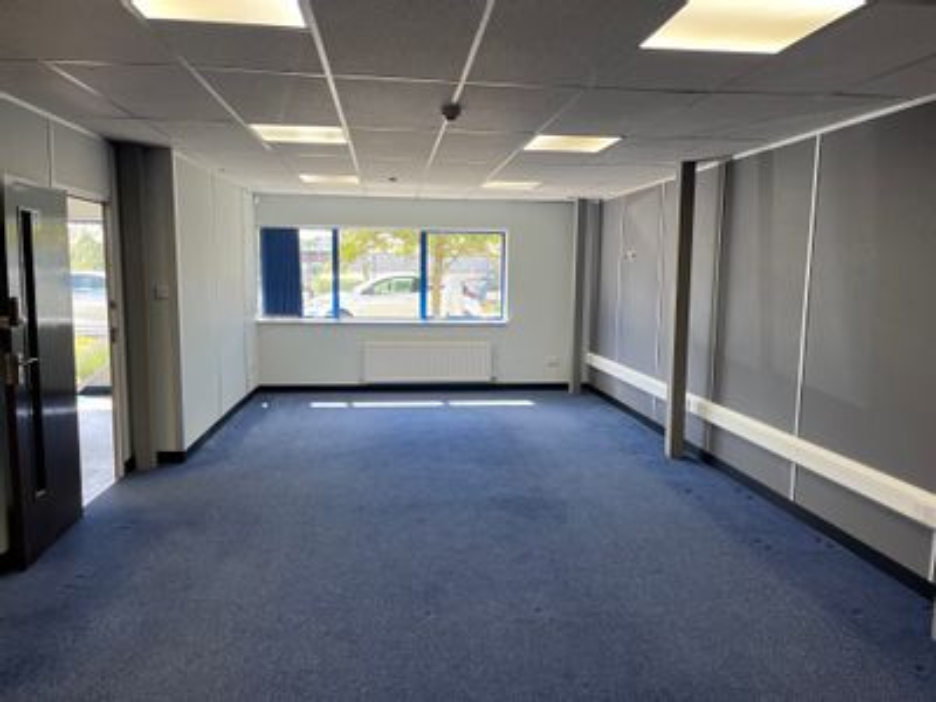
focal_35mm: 26
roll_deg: -0.5
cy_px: 351
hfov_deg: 67.3
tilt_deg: -6.5
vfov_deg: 53.1
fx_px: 703
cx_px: 468
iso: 40
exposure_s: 1/139
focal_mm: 5.1
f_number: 1.6
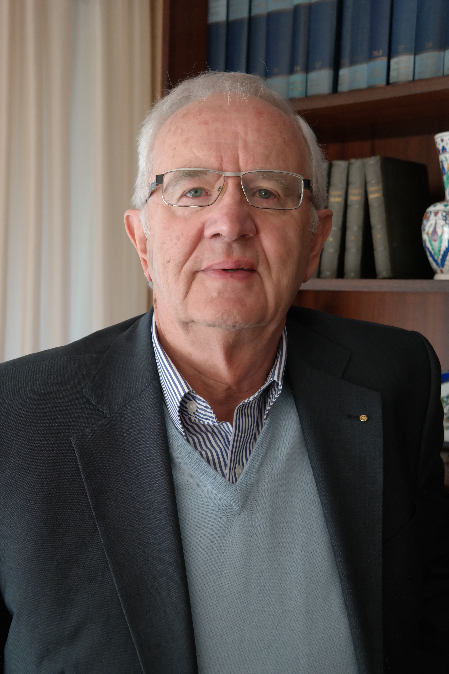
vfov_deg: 37.5
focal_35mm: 53
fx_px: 991
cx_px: 224
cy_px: 337
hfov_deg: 25.5
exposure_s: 1/60
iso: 800
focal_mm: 35
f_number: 4.5
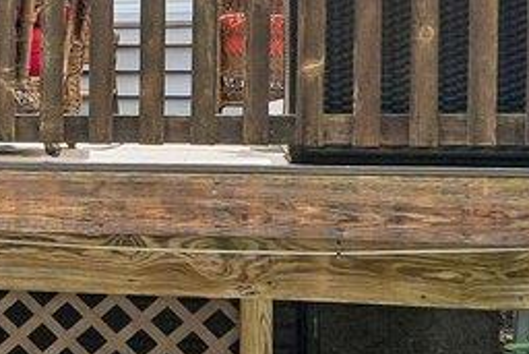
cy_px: 316
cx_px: -775
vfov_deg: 10.4
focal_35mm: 132
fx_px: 1941
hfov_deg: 12.1
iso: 100
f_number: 8
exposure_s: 1/60
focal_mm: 16.5
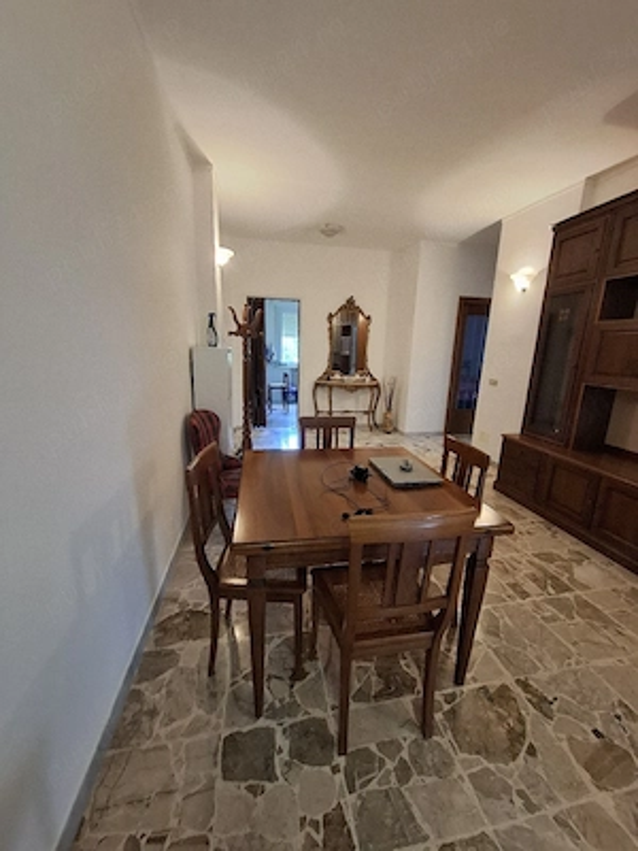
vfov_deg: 106.2
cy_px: 426
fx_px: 319
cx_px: 319
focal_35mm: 13
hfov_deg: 89.9
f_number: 2.2
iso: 250
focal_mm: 1.74
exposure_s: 1/25
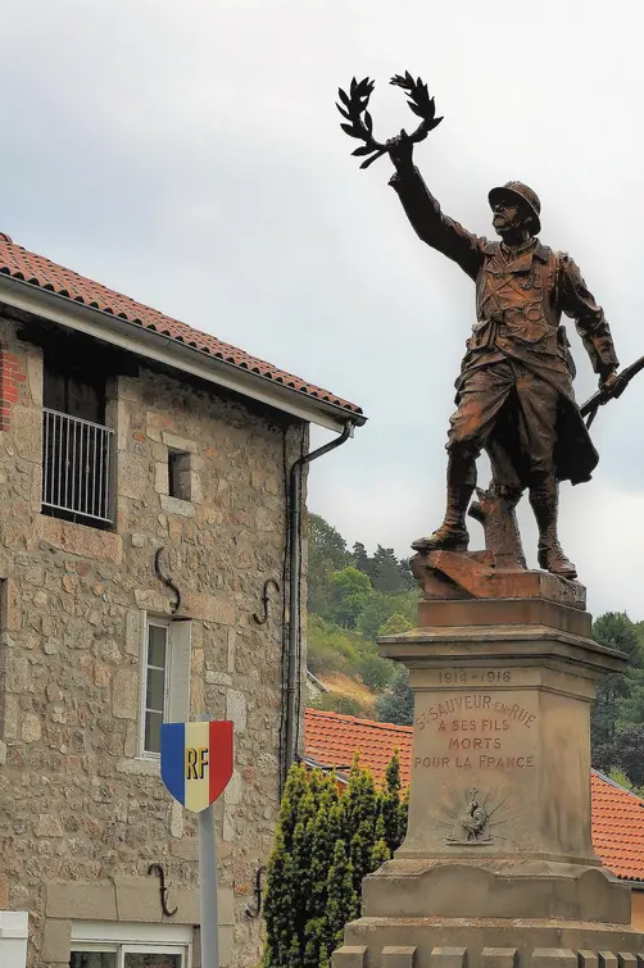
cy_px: 630
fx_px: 3279
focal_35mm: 122
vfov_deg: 16.8
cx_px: 477
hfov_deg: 11.2
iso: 200
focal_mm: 48
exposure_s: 1/200
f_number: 7.1
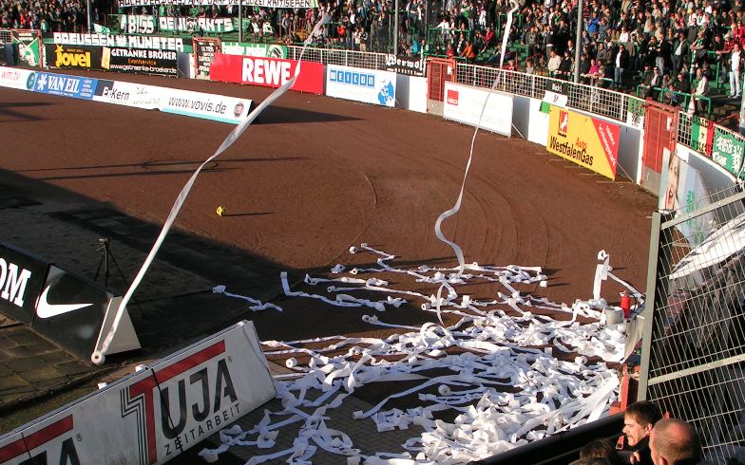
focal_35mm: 53
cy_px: 275
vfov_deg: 24.4
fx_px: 1076
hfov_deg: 38.2
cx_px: 372
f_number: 5.6
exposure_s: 1/200
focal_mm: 7.6
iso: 50
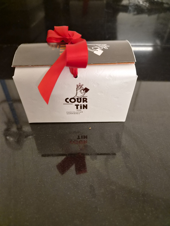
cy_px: 113
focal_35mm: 23
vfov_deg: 73.9
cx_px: 85
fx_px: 151
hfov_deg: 58.9
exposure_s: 1/100
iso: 1000
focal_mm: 5.4
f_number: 1.8
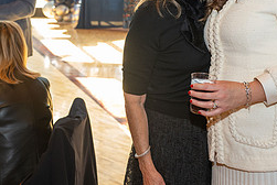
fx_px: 578
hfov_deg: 26.3
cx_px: 231
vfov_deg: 18.1
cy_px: 49
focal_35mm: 75
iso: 800
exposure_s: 1/250
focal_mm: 32.5
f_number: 4
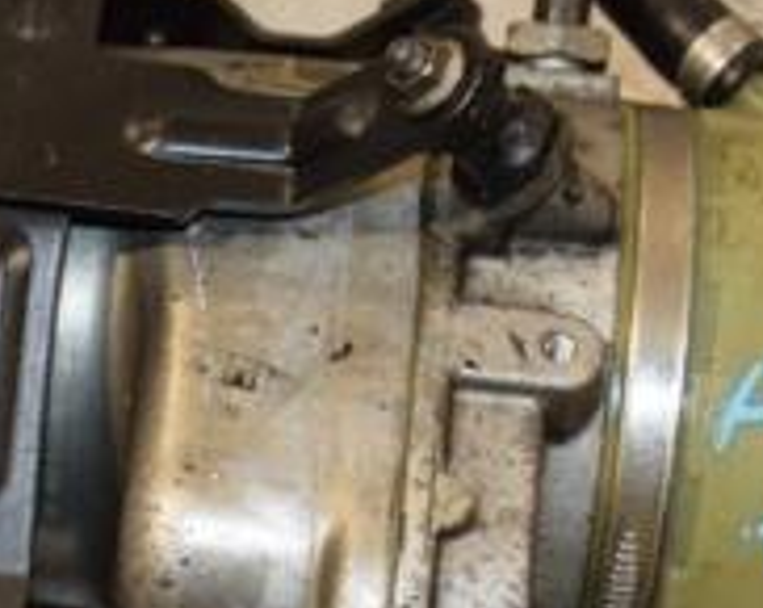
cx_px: 268
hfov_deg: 11.9
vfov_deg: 9.5
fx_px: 3665
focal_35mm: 163
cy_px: 478
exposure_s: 1/200
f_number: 5.6
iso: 800
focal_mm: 35
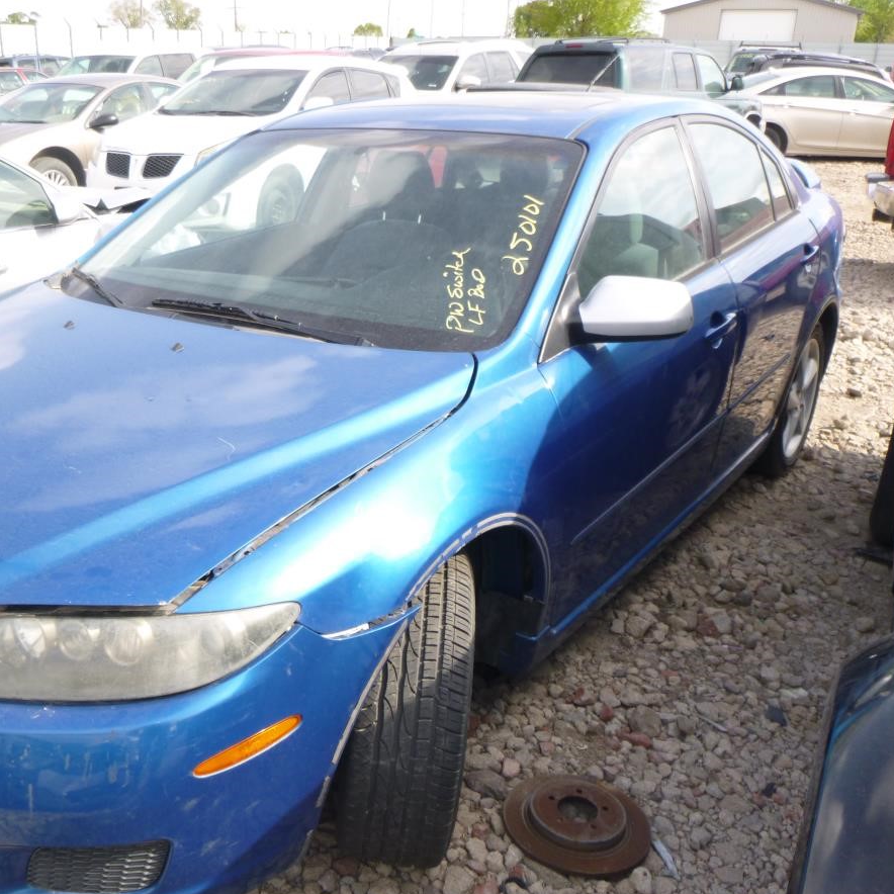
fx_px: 935
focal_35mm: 32
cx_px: 273
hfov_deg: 49.9
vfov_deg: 51.0
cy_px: 484
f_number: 3.9
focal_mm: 4.5
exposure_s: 1/160
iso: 100
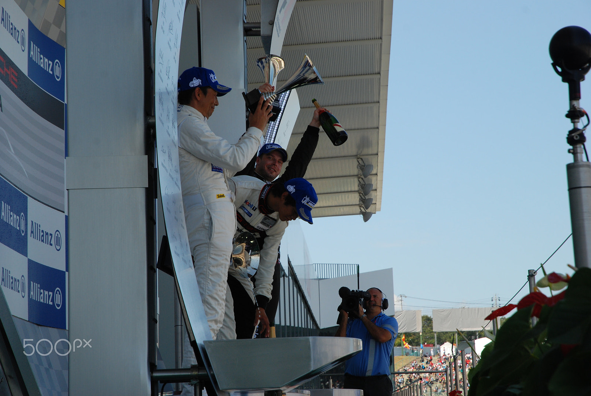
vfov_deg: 13.5
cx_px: 296
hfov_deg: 20.0
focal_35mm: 102
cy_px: 198
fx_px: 1676
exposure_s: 1/320
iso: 250
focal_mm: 68
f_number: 9
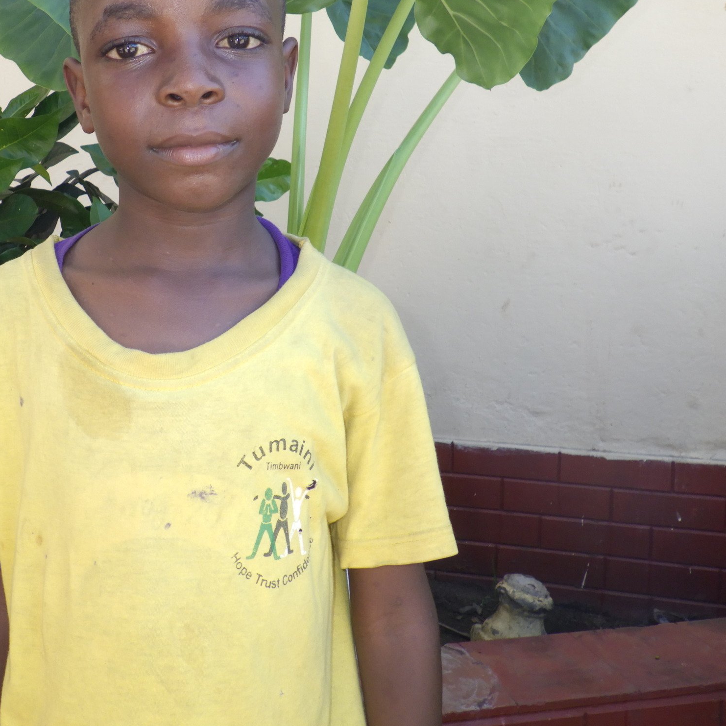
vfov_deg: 47.9
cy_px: 259
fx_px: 807
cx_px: 186
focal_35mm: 34
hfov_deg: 46.8
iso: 125
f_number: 3.5
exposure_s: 1/100
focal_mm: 5
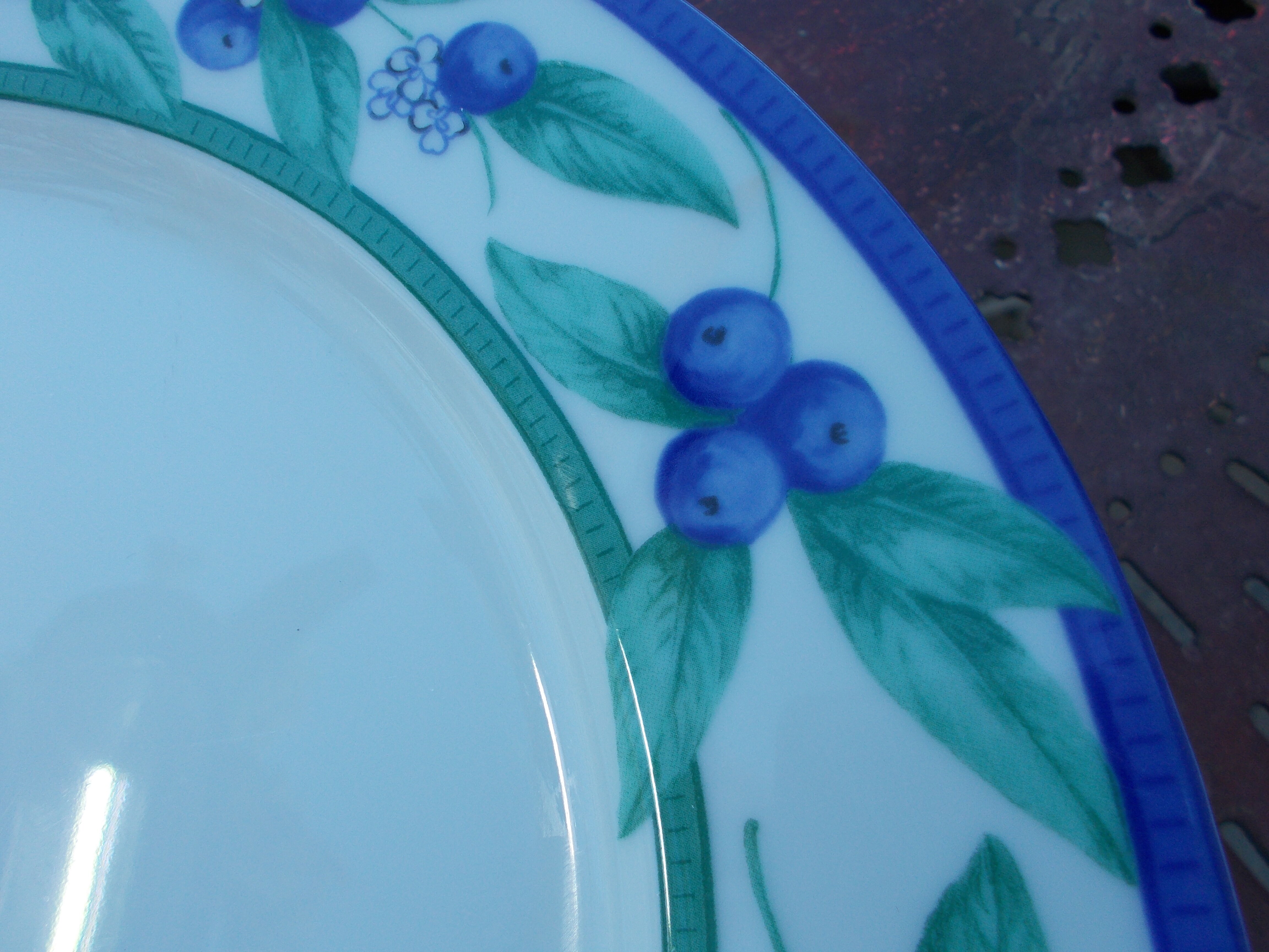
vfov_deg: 46.8
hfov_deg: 60.0
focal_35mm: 30
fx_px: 1100
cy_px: 476
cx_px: 634
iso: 80
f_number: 3.4
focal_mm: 5.3
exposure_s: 1/200
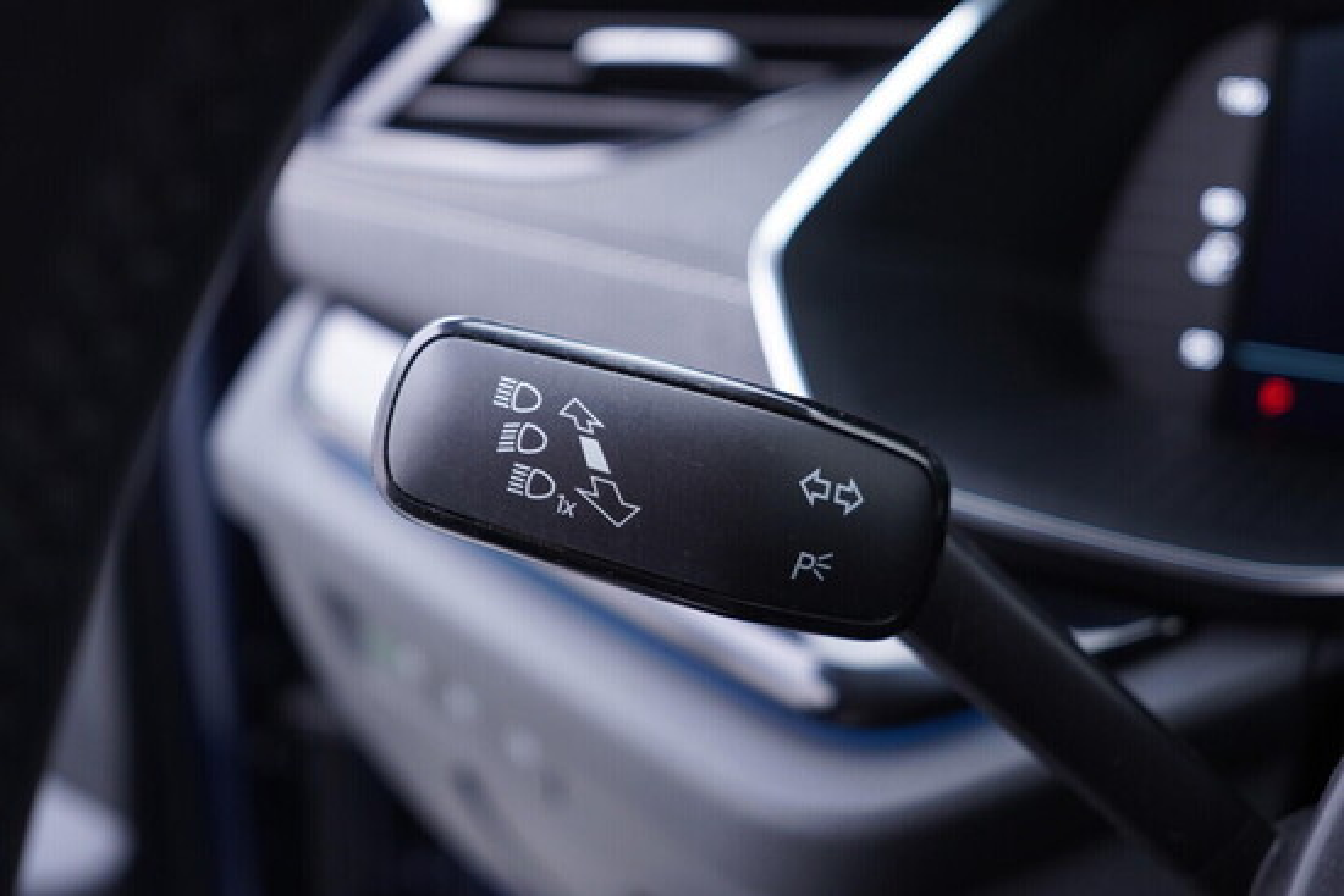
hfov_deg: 53.1
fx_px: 1344
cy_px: 448
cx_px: 672
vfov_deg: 36.9
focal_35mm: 36
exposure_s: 1/40
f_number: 2.8
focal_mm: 24
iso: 320
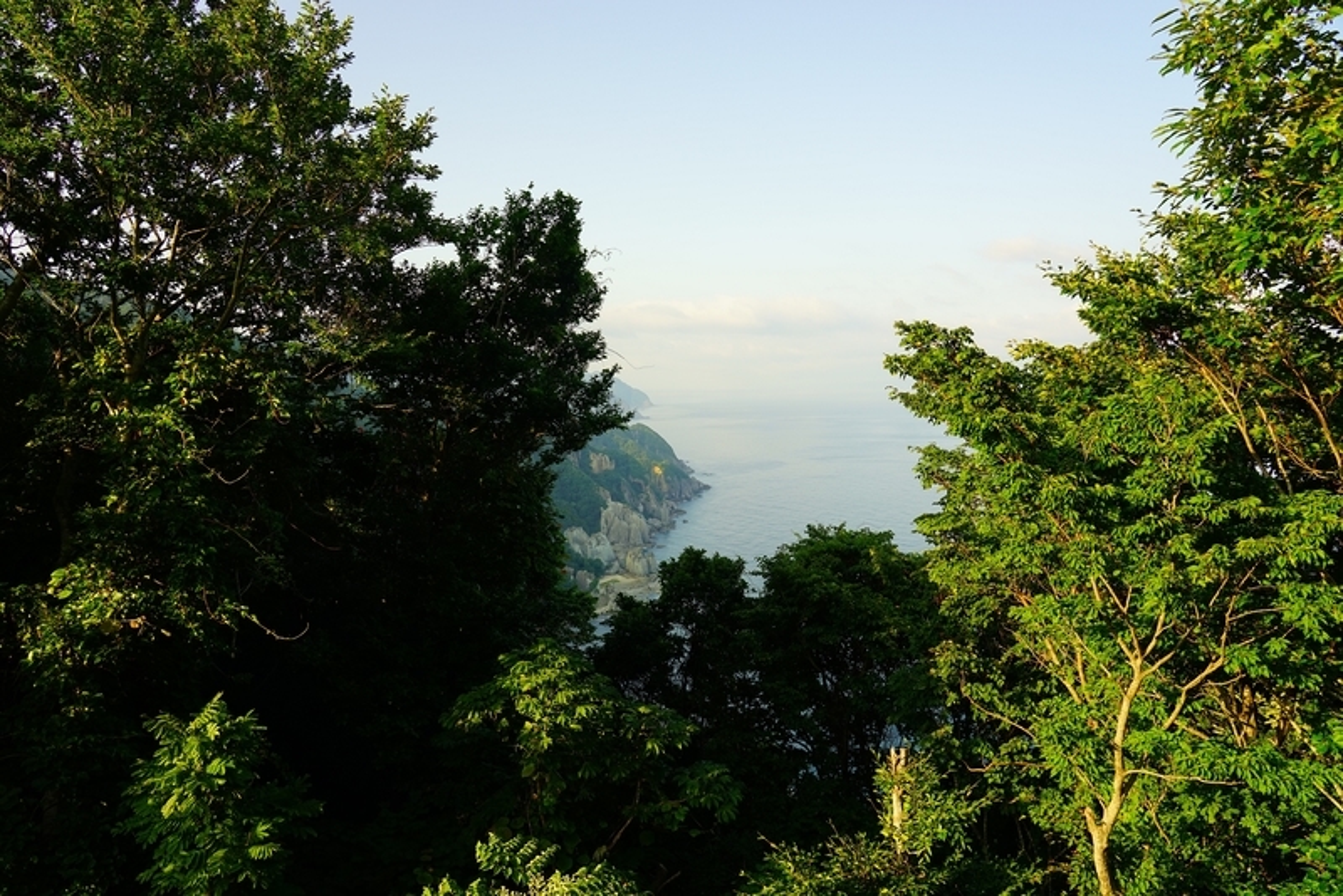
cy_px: 448
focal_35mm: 24
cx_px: 672
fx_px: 896
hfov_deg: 73.7
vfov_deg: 53.2
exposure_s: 1/90
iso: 100
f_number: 8
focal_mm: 24
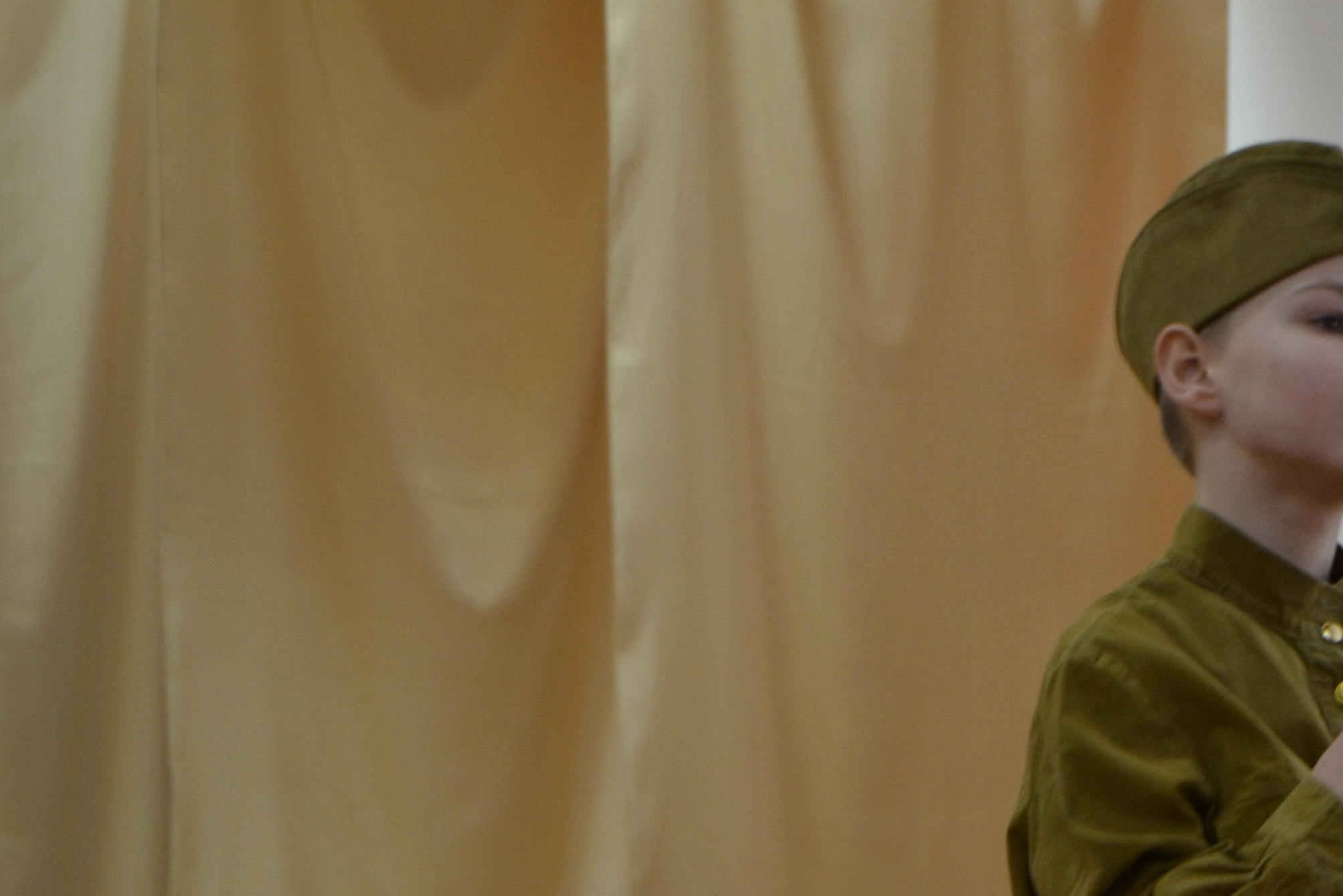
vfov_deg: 7.2
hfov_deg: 10.7
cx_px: 1337
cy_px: 982
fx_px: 7094
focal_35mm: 190
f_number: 5.6
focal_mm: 55
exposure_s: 1/15
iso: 500
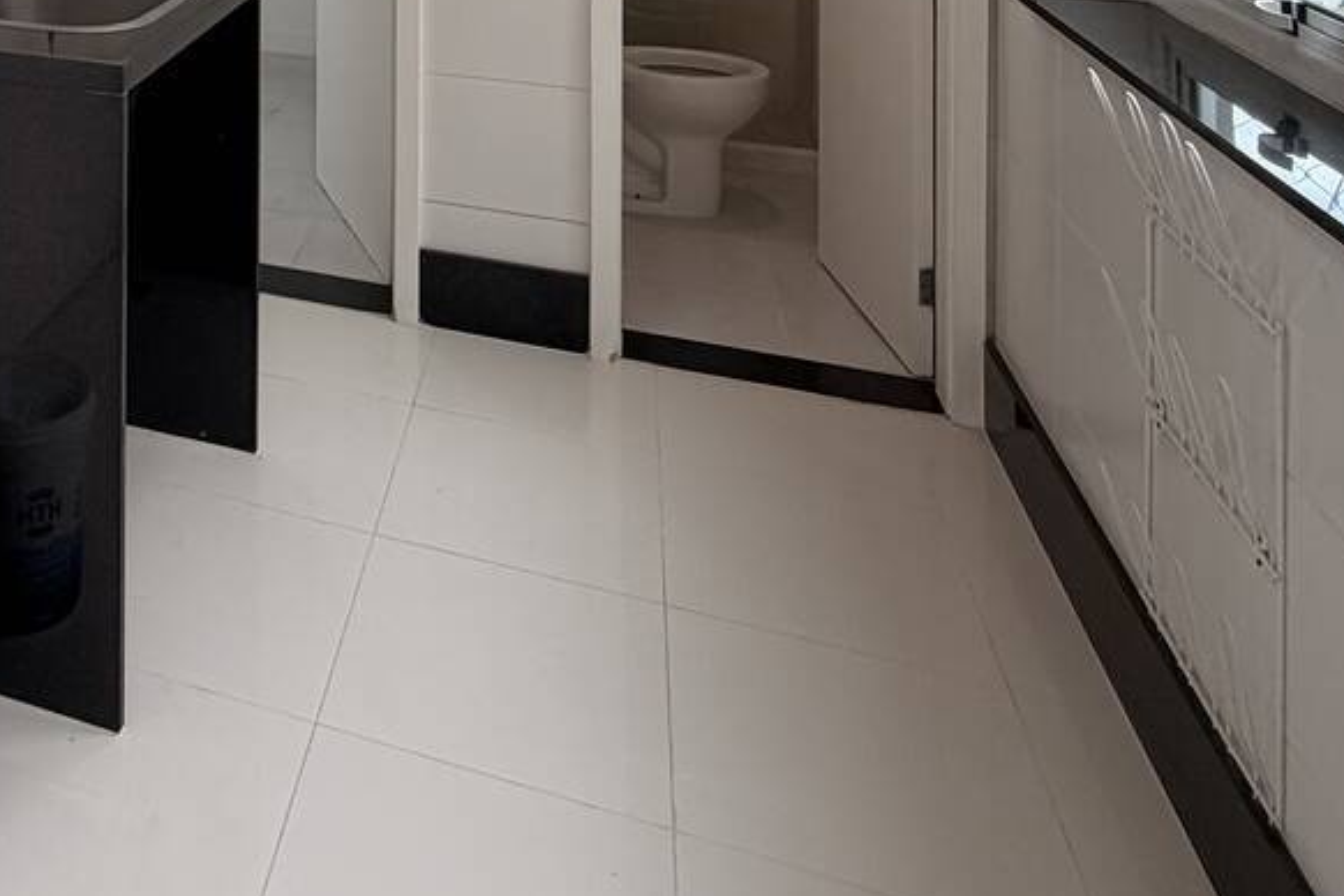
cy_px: -300
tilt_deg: -0.1
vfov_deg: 29.1
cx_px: 85
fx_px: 1344
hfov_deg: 46.8
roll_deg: -0.1
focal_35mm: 36
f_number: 2.2
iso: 64
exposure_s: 1/120
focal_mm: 2.22
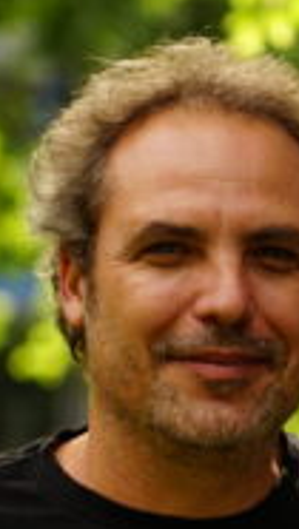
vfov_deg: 8.7
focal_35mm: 248
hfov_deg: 4.9
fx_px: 3486
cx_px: 271
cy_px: 375
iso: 100
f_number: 4
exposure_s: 1/125
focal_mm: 105
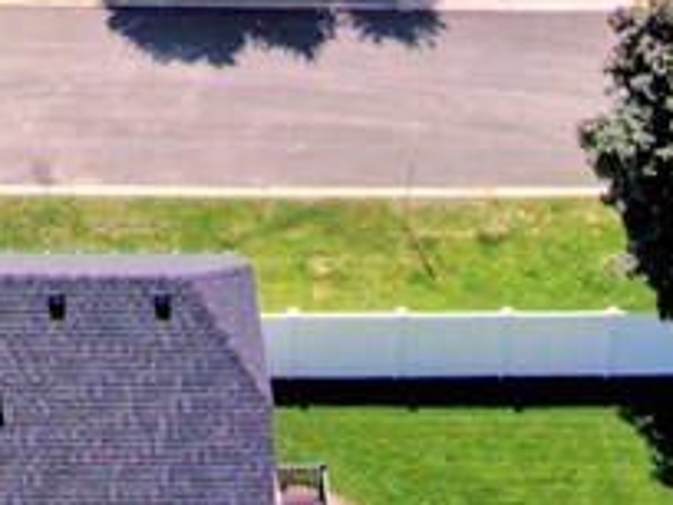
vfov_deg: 5.9
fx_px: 4530
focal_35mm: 233
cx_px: -241
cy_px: -1079
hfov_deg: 8.4
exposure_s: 1/400
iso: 100
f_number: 3.2
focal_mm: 5.6
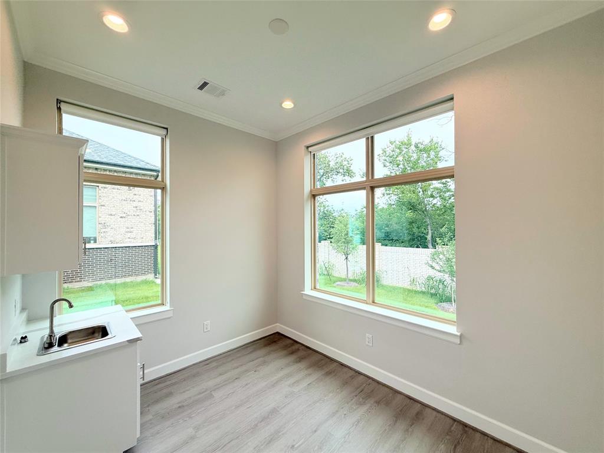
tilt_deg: +0.8
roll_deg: +0.3
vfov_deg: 85.7
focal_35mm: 14
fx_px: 244
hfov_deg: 102.1
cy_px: 226
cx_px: 302
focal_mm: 2.22
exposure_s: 1/258
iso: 64
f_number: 2.2
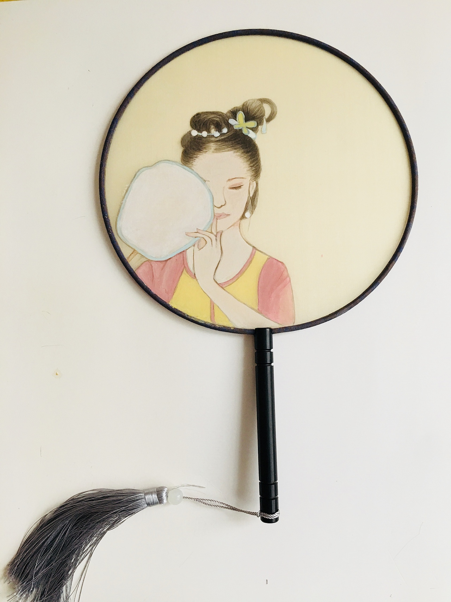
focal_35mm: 29
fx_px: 504
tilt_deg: -70.0
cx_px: 226
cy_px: 301
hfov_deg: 48.2
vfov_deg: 61.7
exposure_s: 1/33
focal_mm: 4.15
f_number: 2.2
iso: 40
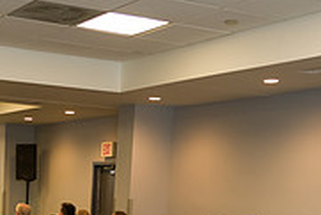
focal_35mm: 77
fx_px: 687
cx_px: 60
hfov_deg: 25.8
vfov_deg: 16.3
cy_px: 314
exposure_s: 1/125
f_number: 3.2
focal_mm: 24
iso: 1000
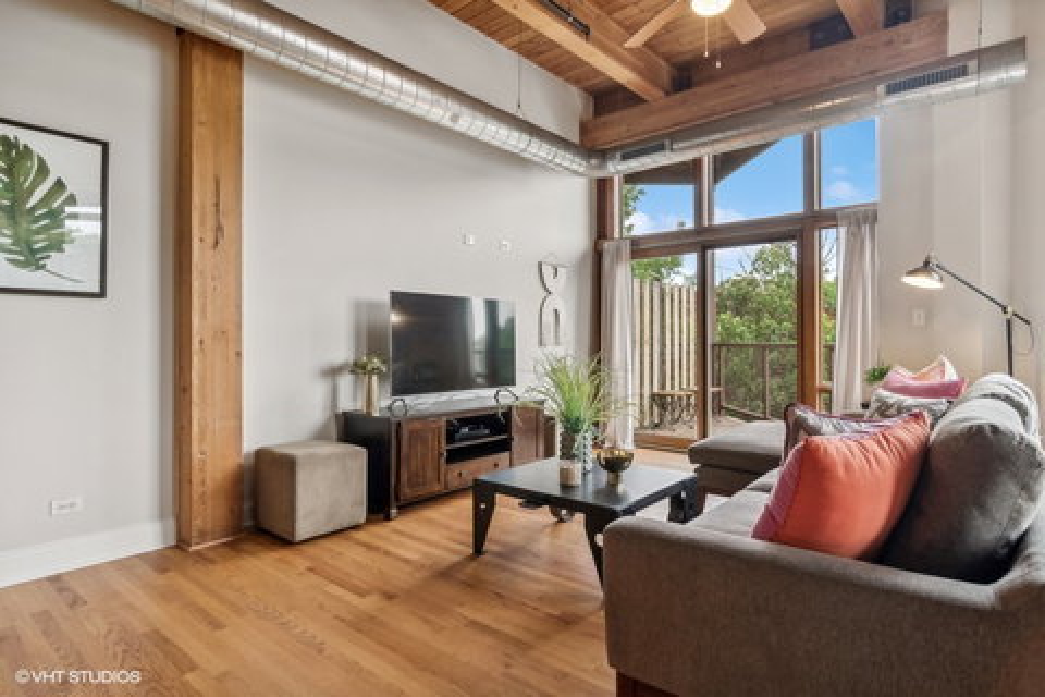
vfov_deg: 67.4
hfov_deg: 90.0
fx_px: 522
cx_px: 522
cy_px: 348
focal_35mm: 18
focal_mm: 12
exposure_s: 1/25
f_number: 8
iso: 200
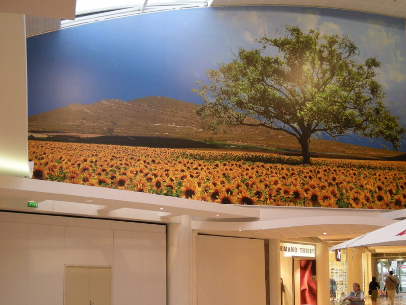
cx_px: 236
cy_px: 186
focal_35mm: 45
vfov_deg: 32.1
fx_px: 528
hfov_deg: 41.9
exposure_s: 1/55
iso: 132
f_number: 2.8
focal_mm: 5.7
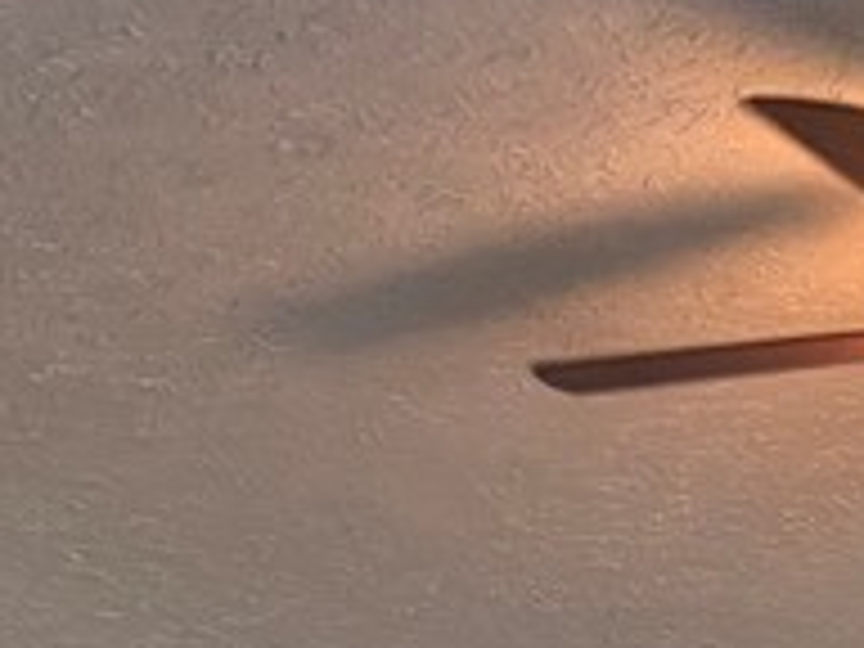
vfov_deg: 9.8
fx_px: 3195
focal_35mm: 128
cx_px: 850
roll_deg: -0.7
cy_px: 1688
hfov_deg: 15.1
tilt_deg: -2.6
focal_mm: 6.76
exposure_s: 1/60
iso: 125
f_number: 1.78
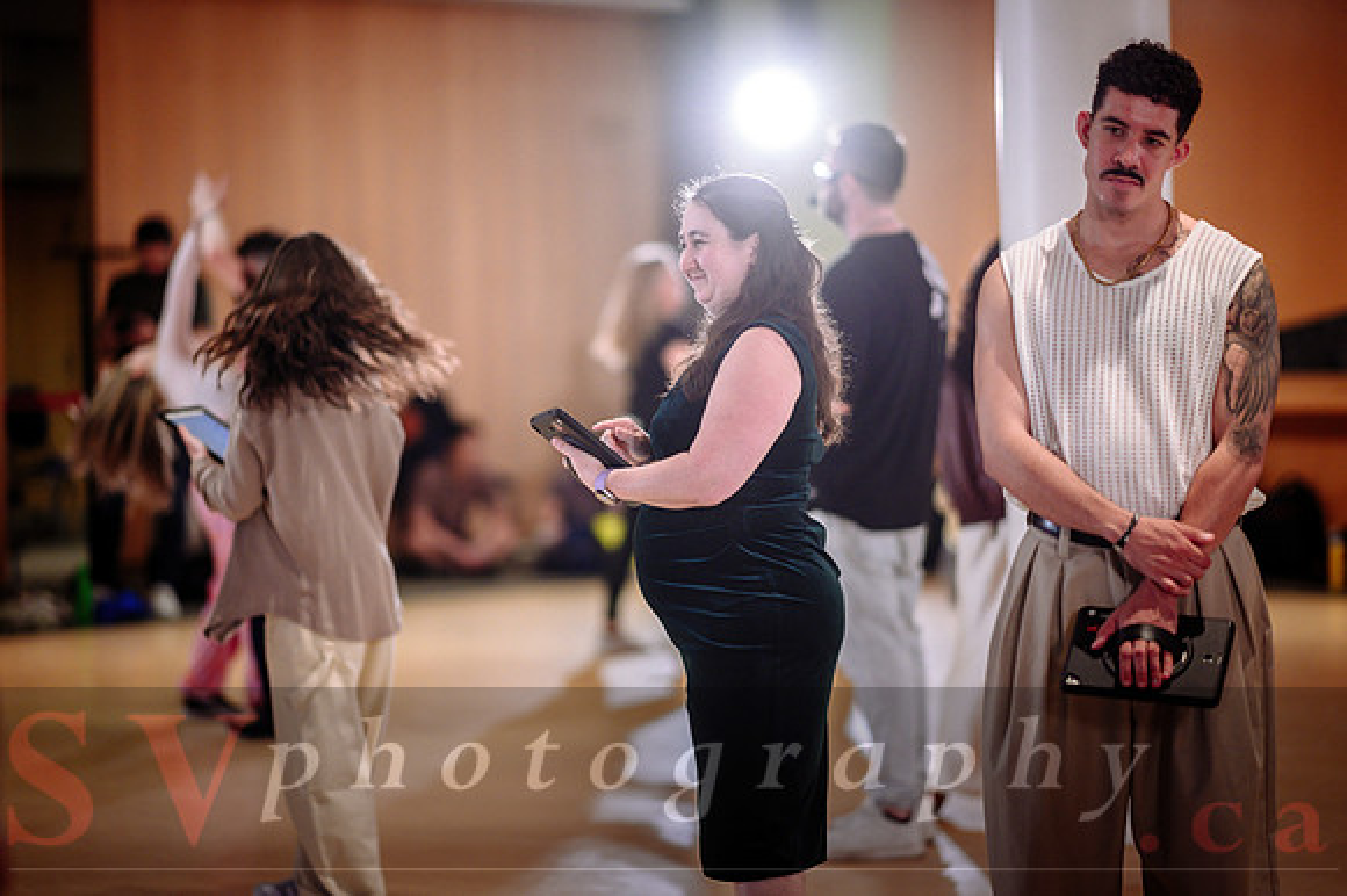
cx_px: 674
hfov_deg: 19.5
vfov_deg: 13.0
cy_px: 448
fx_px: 3927
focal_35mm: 105
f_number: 1.4
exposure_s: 1/400
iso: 1000
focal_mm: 105
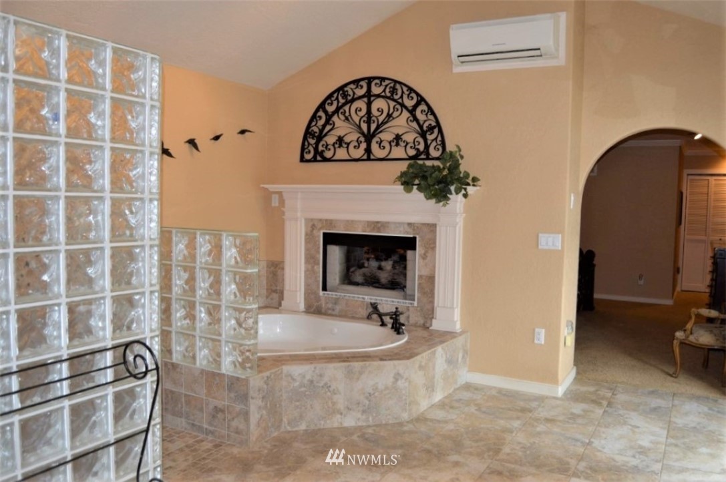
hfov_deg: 67.4
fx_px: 544
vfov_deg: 47.8
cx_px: 363
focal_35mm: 27
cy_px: 241
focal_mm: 18
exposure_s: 1/80
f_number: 4
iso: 400
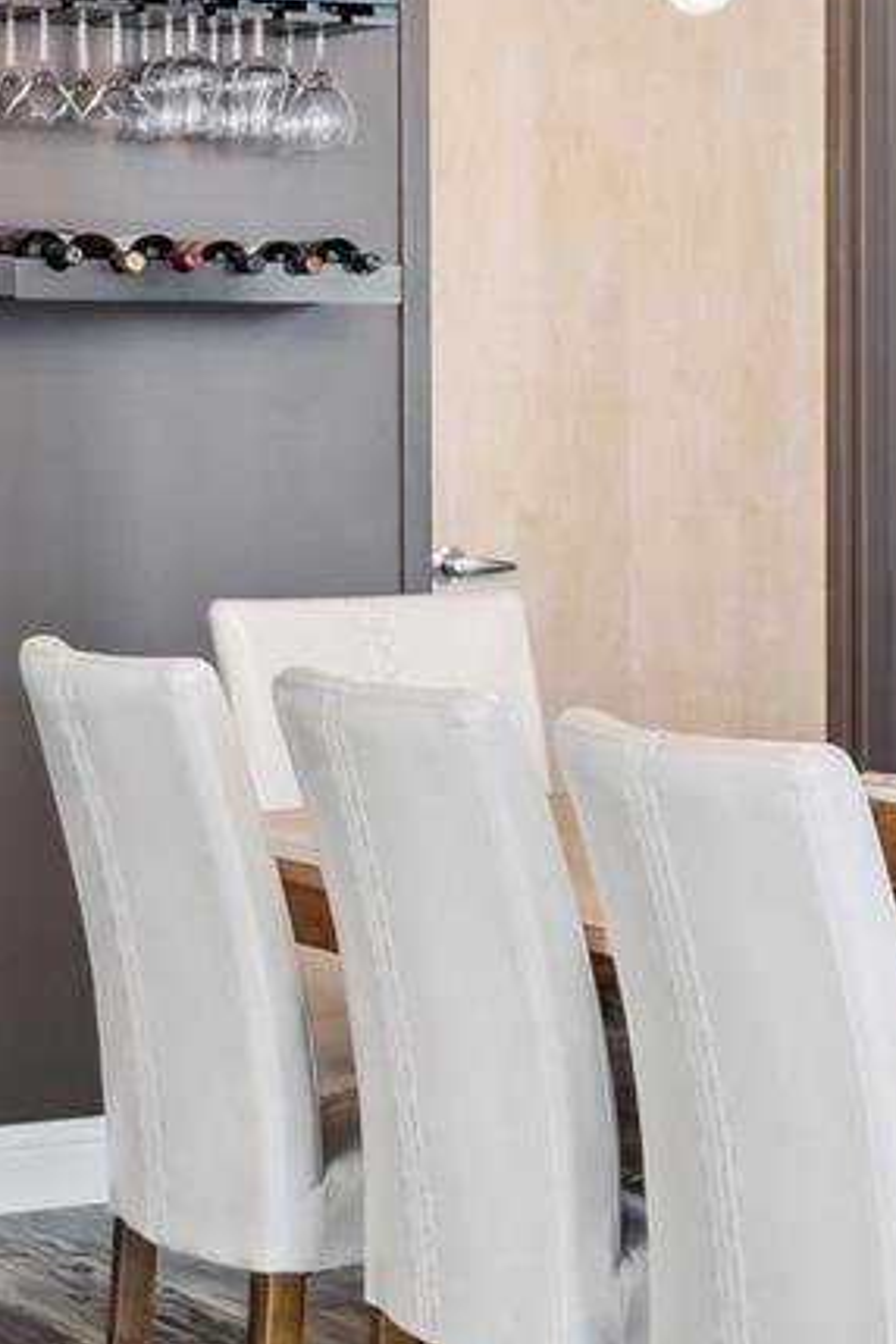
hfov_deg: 12.2
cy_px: 395
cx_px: 1197
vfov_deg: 18.7
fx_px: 4069
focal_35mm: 109
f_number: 8
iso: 400
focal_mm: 39
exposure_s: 1/10
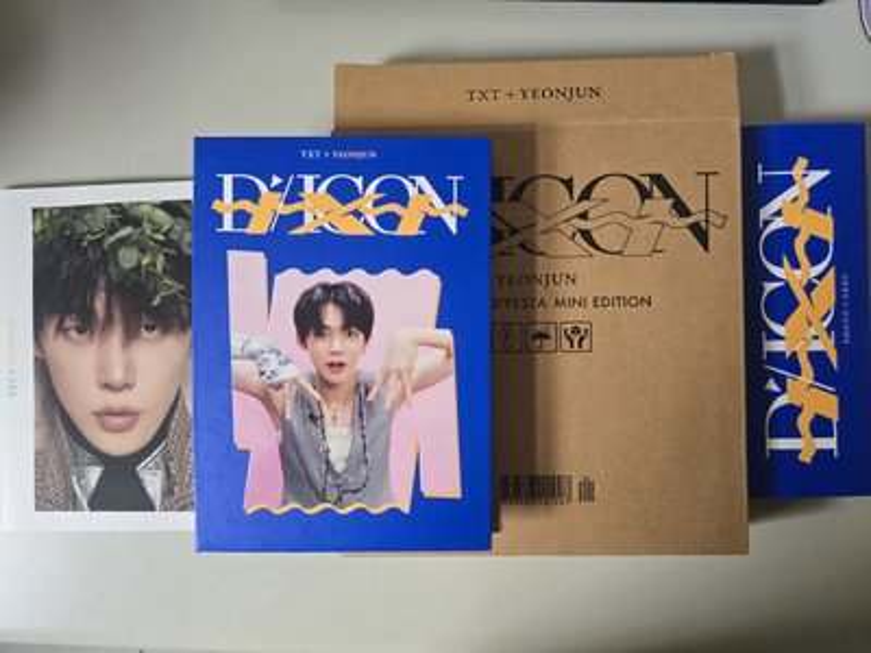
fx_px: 579
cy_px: 326
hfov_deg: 73.9
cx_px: 436
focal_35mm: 23
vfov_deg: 58.9
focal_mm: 6.3
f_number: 1.7
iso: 640
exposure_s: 1/120
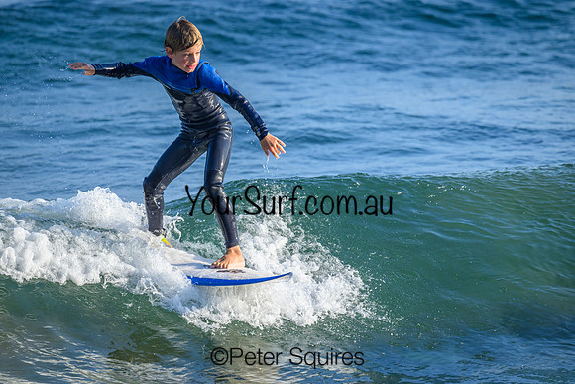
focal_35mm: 800
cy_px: 192
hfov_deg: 2.6
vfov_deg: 1.7
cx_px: 288
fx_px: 12780
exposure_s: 1/2000
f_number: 6.3
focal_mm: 800
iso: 800
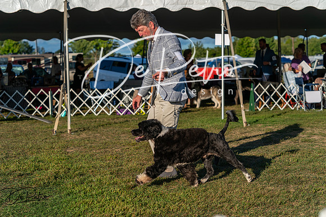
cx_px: 163
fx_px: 679
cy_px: 108
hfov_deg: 27.0
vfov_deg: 18.2
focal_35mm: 75
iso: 125
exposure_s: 1/1250
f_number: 4.5
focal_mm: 75
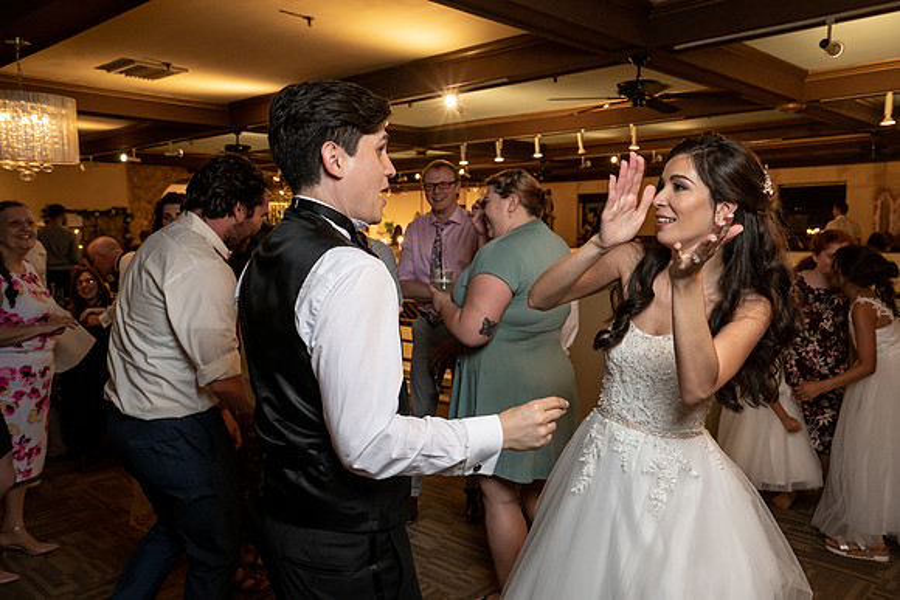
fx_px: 729
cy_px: 300
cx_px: 450
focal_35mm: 29
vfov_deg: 44.8
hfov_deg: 63.4
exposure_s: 1/200
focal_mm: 29
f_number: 5.6
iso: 2000
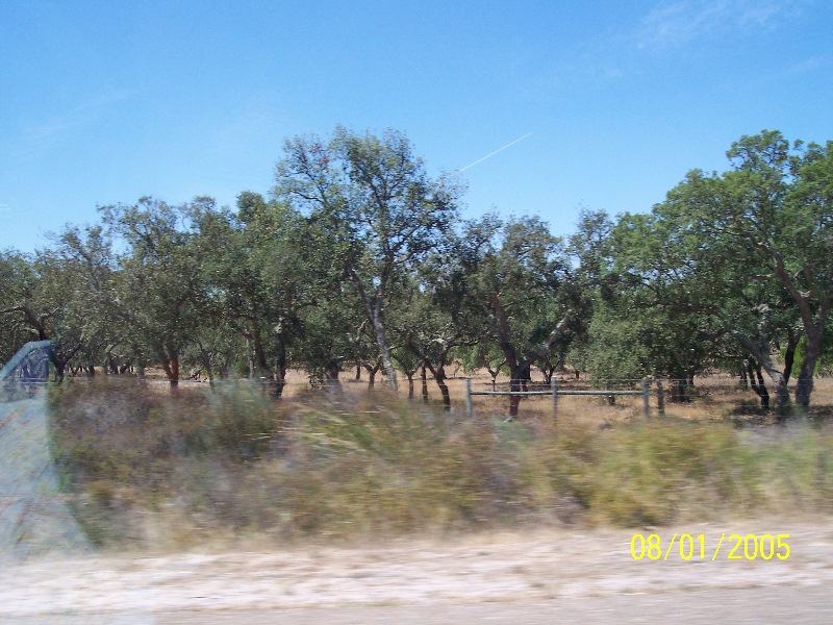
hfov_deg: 49.0
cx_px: 416
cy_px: 312
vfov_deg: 37.7
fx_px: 914
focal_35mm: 38
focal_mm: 8
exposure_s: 1/500
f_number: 4.8
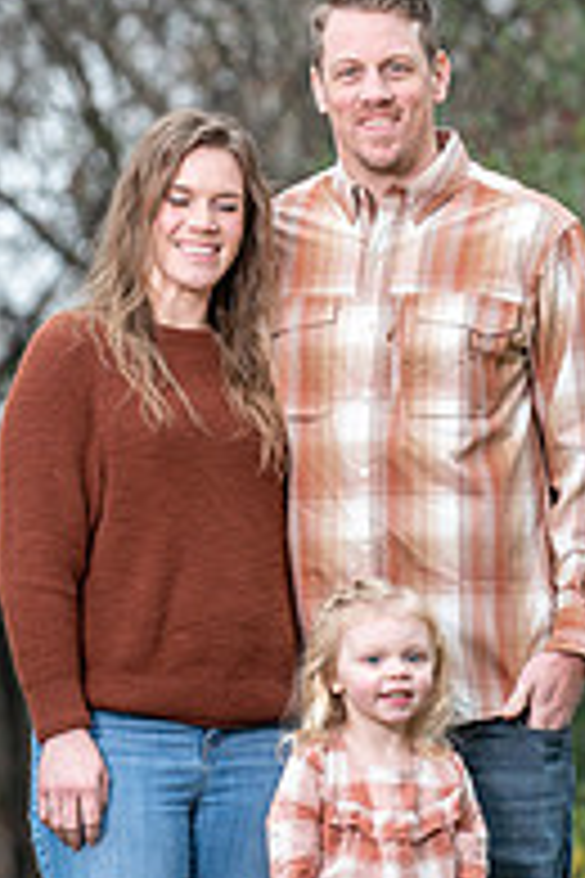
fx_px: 8701
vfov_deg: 5.8
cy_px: 482
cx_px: 374
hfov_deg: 3.9
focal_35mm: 357
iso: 200
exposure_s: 1/125
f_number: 4
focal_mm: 155
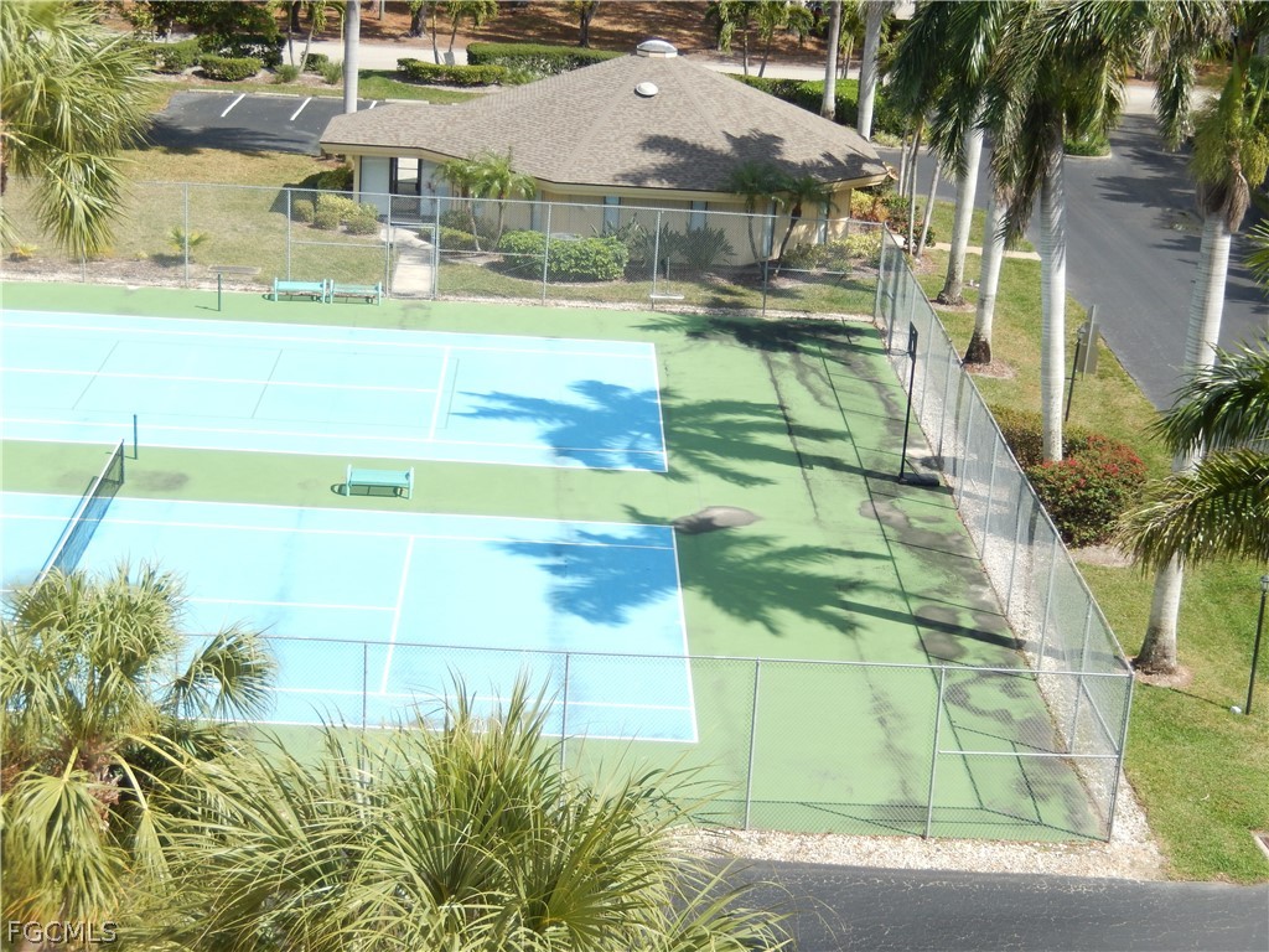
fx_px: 2456
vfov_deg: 21.9
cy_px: 476
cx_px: 634
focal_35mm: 67
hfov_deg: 29.0
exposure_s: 1/400
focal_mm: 12
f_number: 4.8
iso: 125
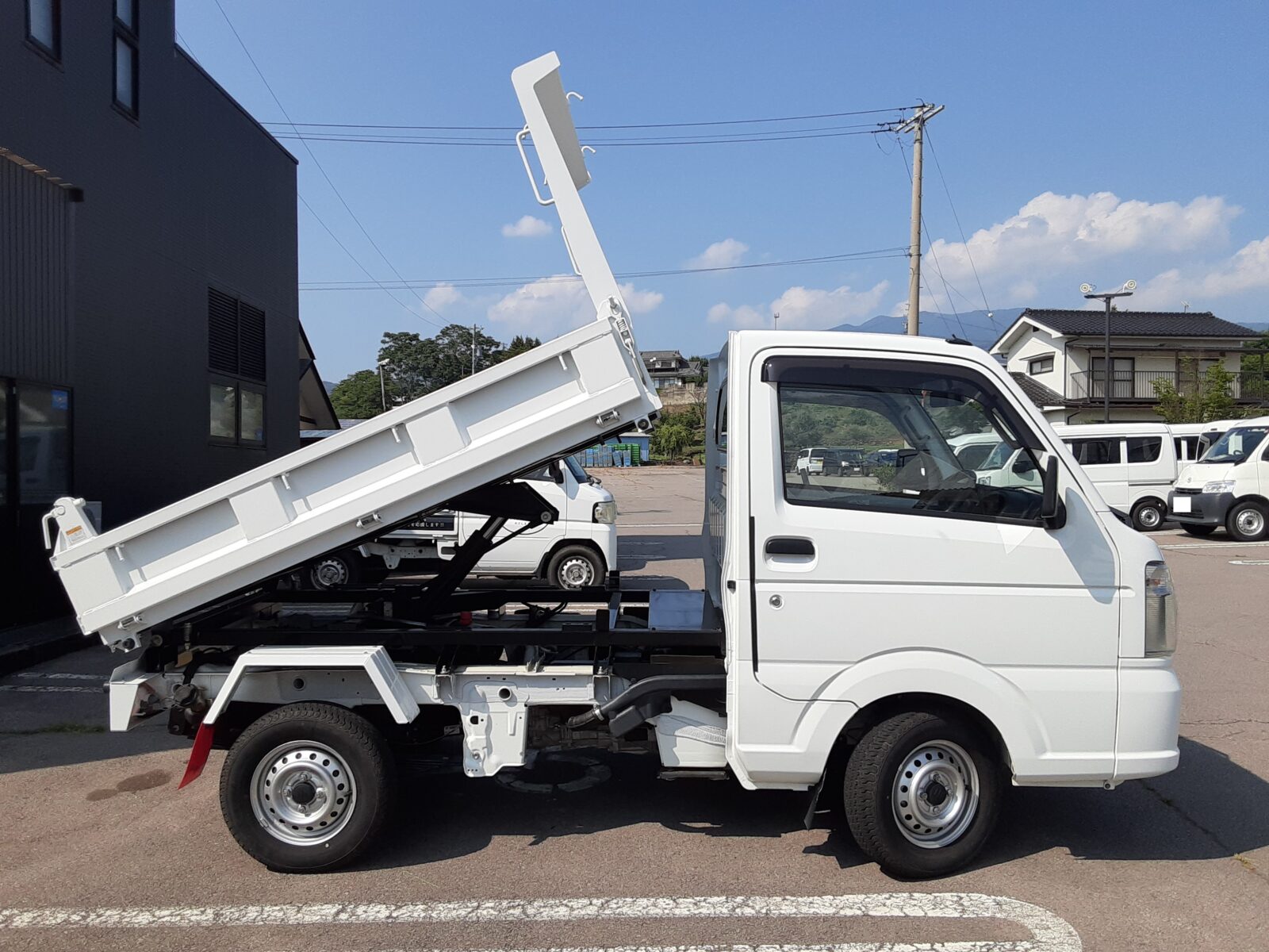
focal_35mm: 27
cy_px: 476
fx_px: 990
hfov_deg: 65.3
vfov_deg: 51.4
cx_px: 634
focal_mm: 2.91
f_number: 1.9
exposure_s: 1/2232
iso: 40
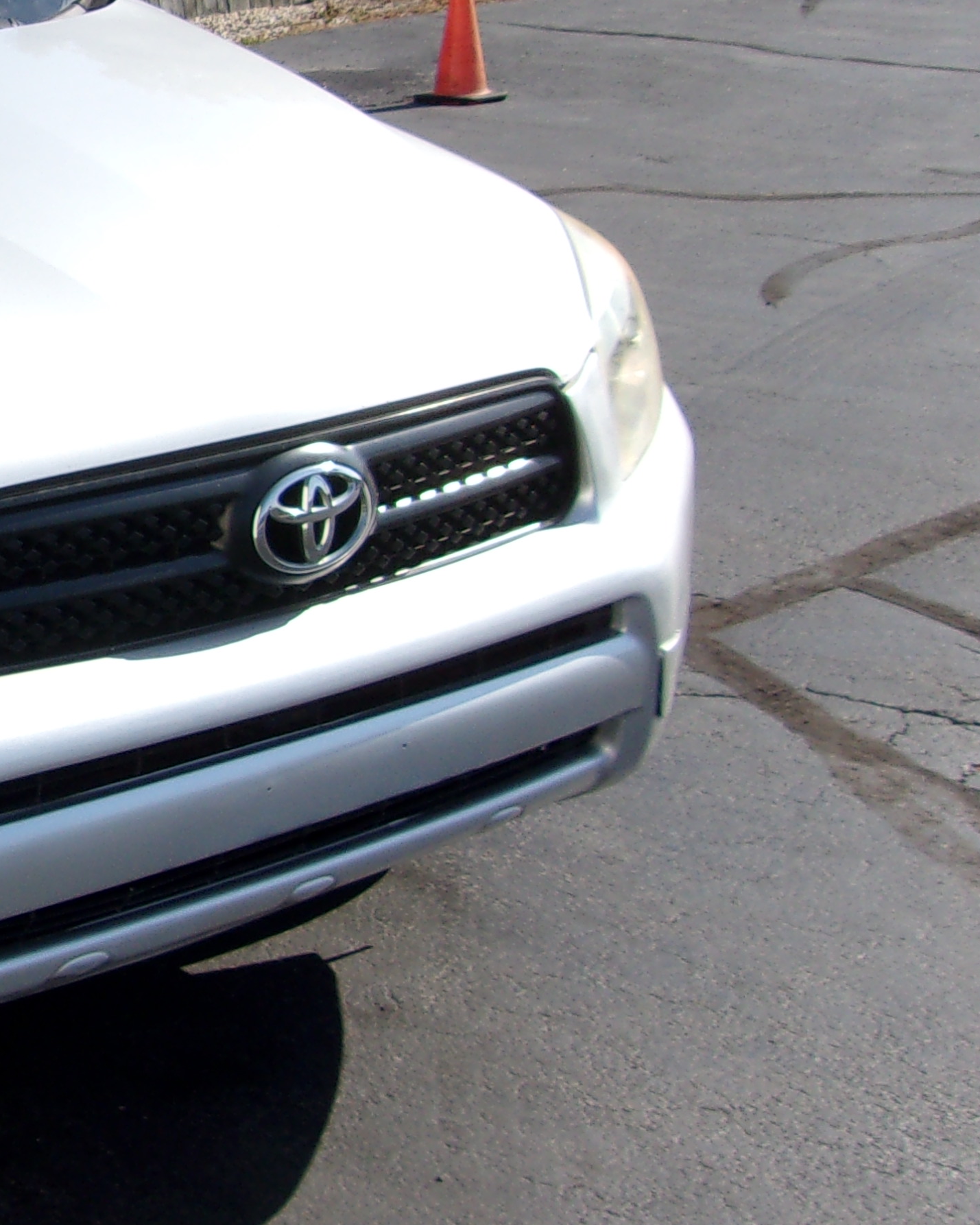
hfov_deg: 20.4
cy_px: 461
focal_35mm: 68
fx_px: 2465
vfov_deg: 27.8
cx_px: -311
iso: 80
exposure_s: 1/80
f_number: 10.4
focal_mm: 4.9
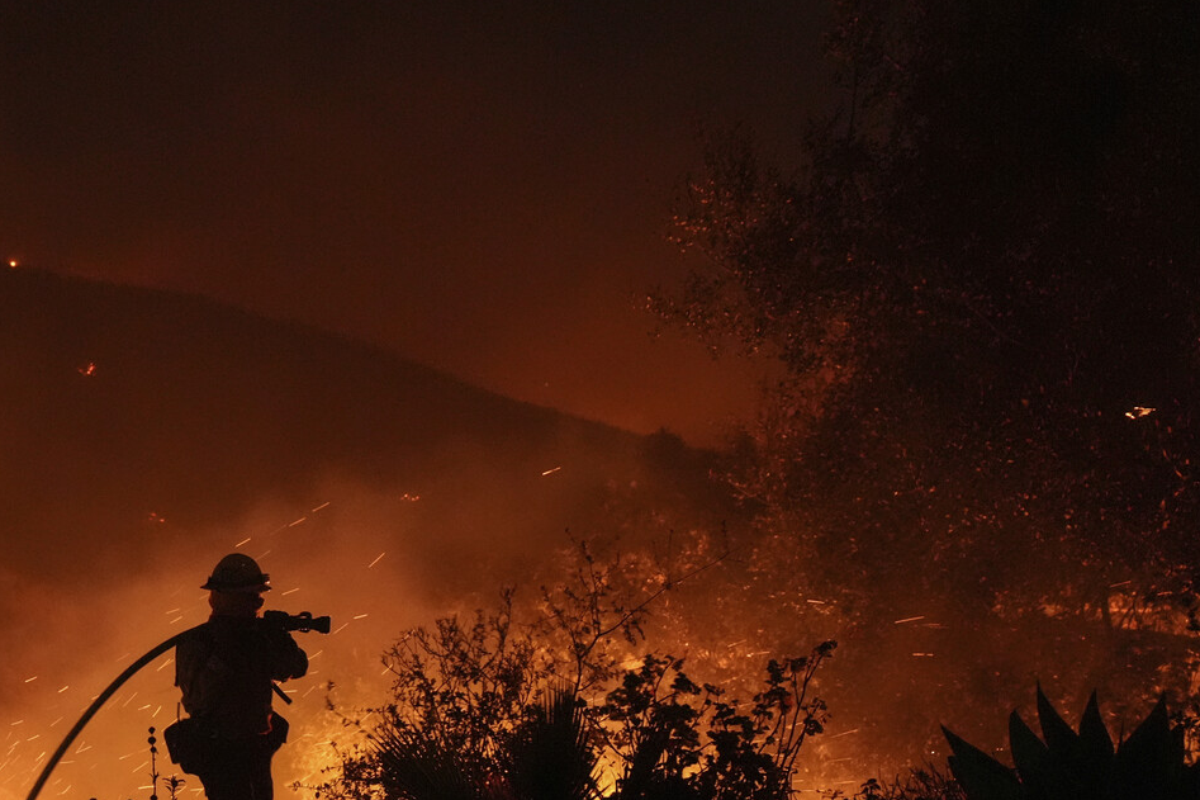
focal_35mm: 49
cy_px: 567
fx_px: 1633
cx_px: 219
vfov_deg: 27.3
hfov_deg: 38.6
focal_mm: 29
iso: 6400
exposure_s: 1/40
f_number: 2.8
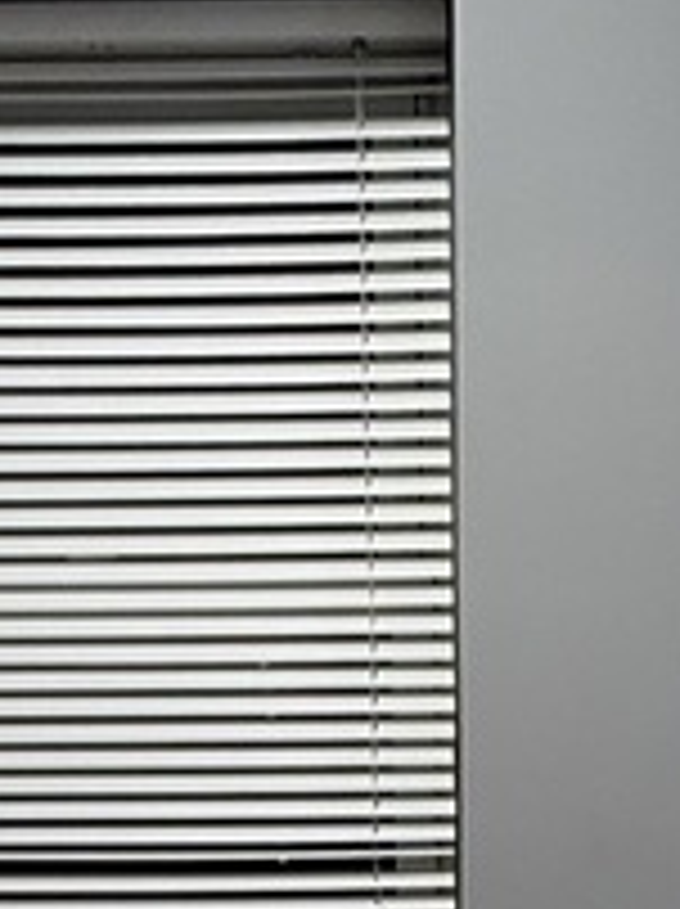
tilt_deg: -17.6
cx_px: 473
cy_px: 1413
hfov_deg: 19.5
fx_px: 1969
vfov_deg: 21.3
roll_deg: -1.0
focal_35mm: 75
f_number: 2.2
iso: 160
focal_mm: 2.22
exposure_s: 1/120
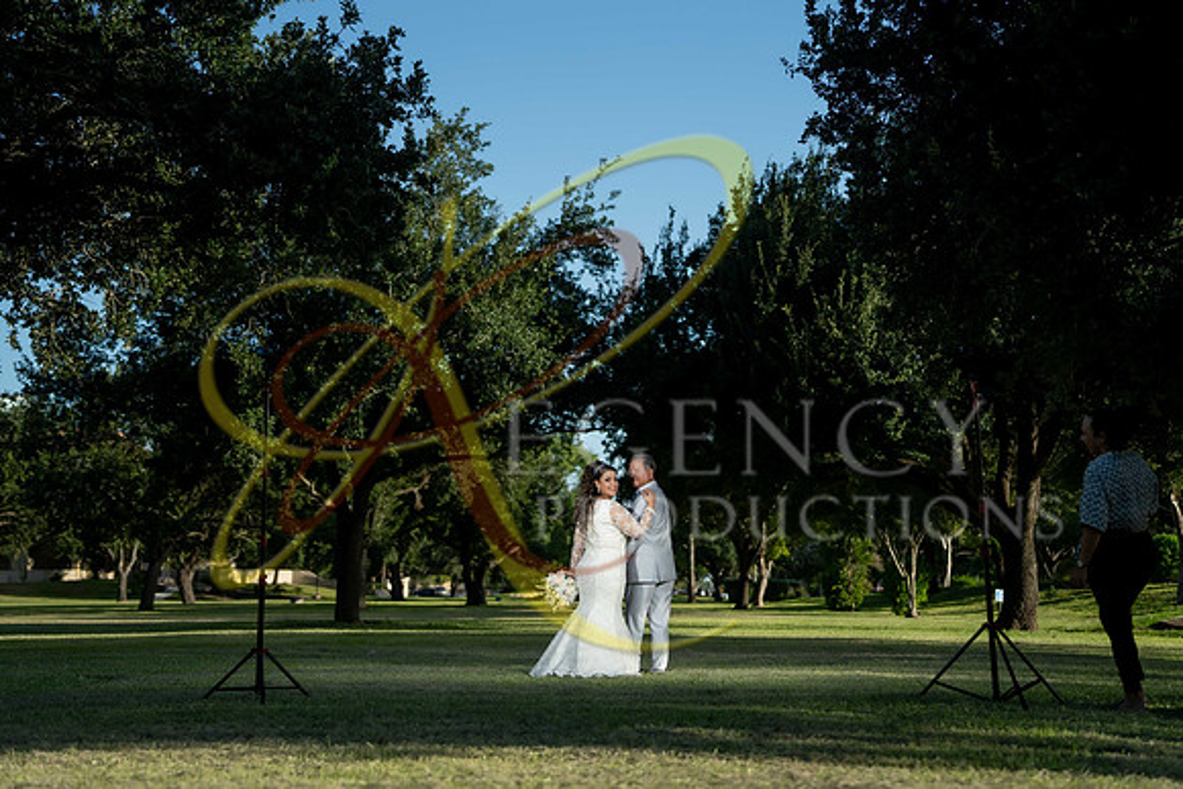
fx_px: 1906
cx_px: 592
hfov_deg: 34.5
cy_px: 394
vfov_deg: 23.4
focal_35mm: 58
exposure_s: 1/8000
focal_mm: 58
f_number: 2.2
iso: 320
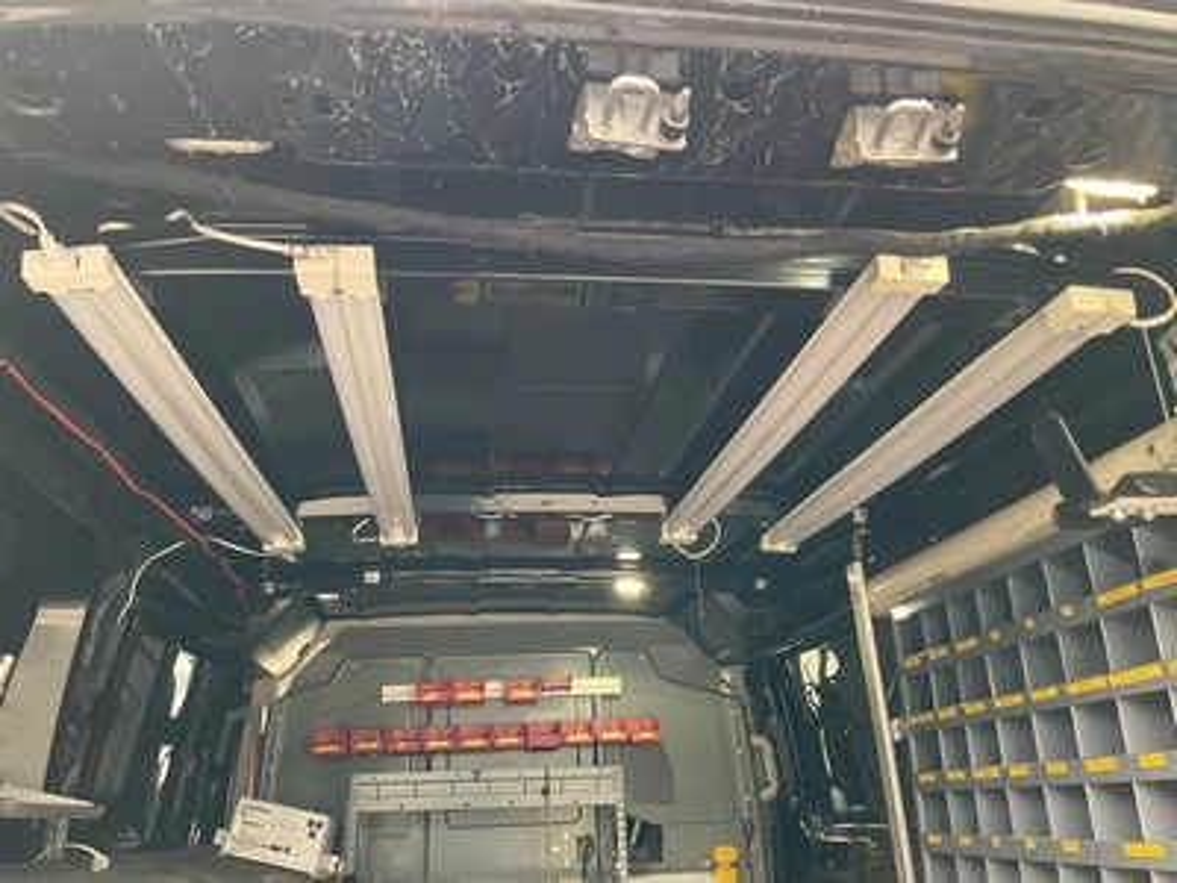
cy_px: 442
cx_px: 588
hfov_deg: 61.7
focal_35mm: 29
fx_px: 986
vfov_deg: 48.2
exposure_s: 1/60
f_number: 1.8
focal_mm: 3
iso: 100
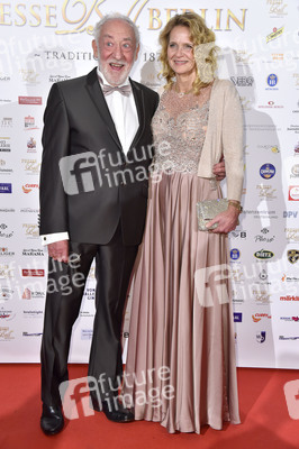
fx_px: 686
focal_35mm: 55
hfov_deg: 24.6
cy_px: 224
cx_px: 150
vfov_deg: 36.3
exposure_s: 1/125
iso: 2500
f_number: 5.6
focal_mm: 55
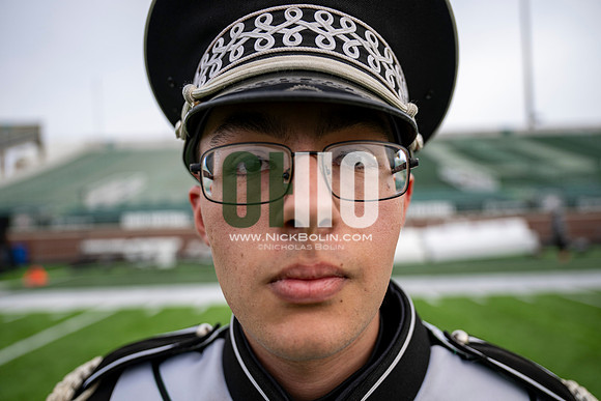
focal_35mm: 26
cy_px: 200
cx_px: 300
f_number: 2.8
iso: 125
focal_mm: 26
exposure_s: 1/500
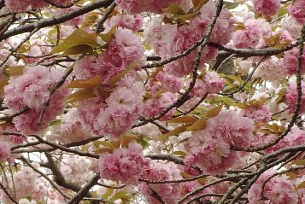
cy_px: 202
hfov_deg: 5.8
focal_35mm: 353
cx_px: 32
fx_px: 2995
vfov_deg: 3.9
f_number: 25
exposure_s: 1/30
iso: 400
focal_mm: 105
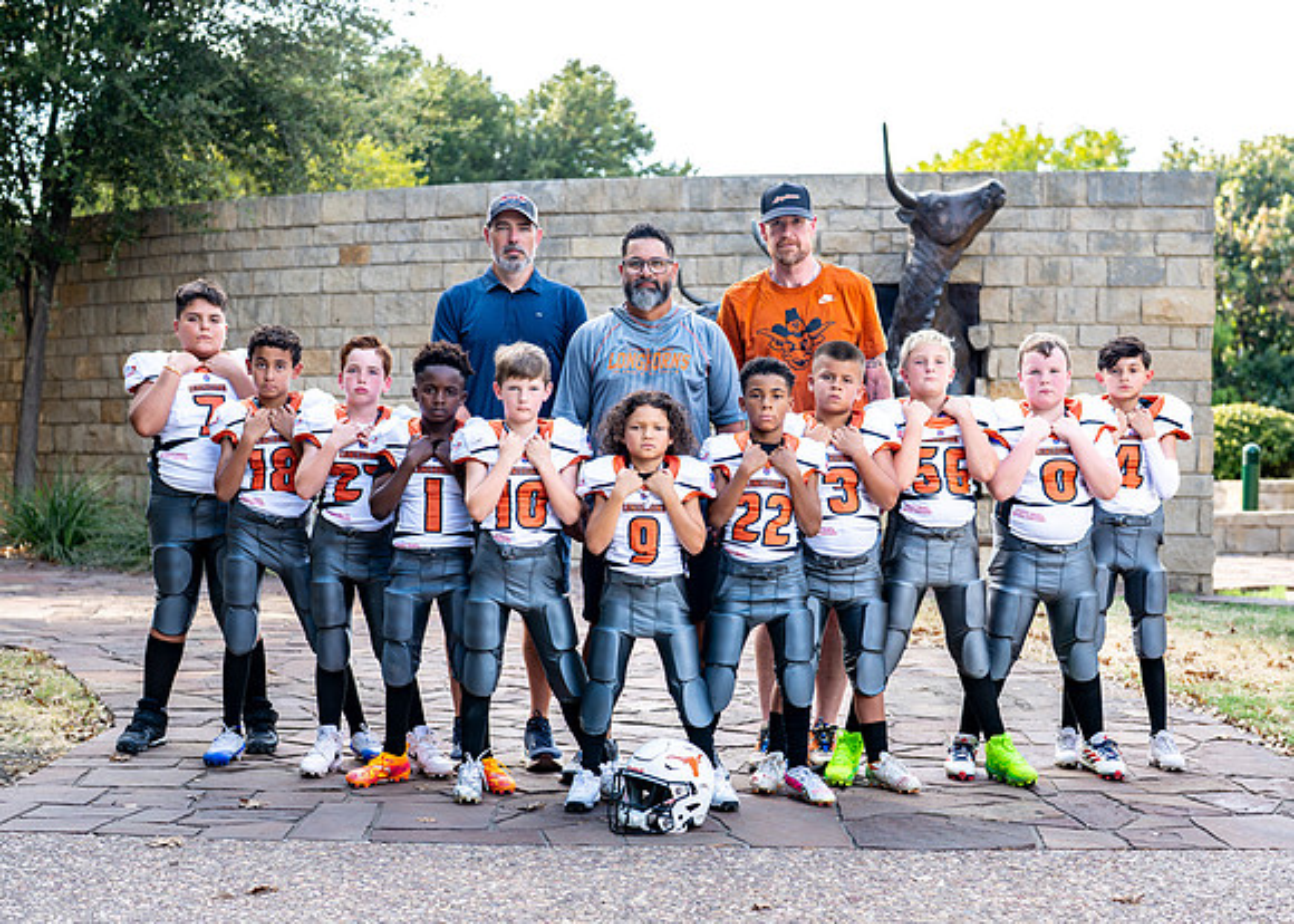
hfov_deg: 29.4
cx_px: 667
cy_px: 518
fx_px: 2467
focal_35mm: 67
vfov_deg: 21.2
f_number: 2.8
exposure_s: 1/500
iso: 250
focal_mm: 50
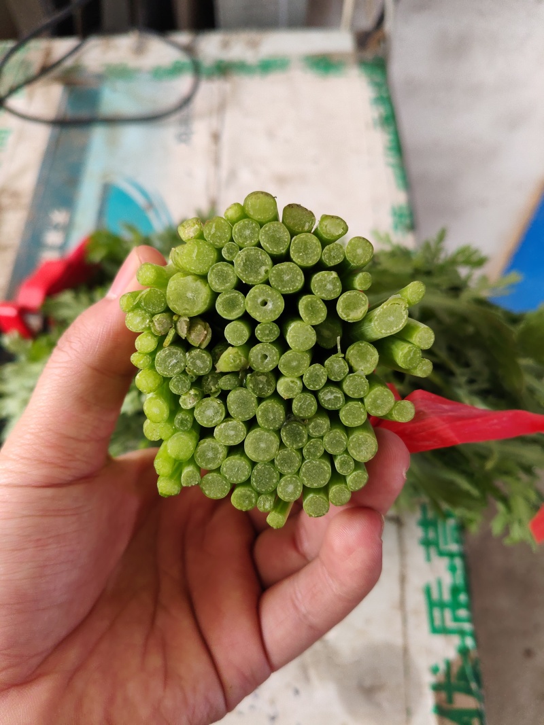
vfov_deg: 67.3
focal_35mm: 26
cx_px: 272
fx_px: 545
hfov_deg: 53.1
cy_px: 362
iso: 542
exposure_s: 1/100
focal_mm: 4.84
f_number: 1.88
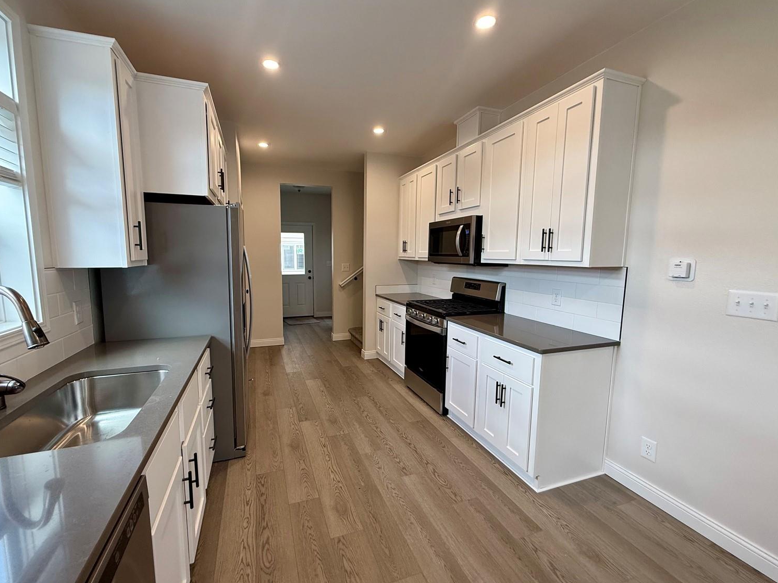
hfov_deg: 98.1
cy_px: 293
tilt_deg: -6.8
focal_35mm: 15
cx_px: 373
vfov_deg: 81.8
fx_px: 337
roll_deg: -0.2
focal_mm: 2.22
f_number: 2.2
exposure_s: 1/120
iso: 200
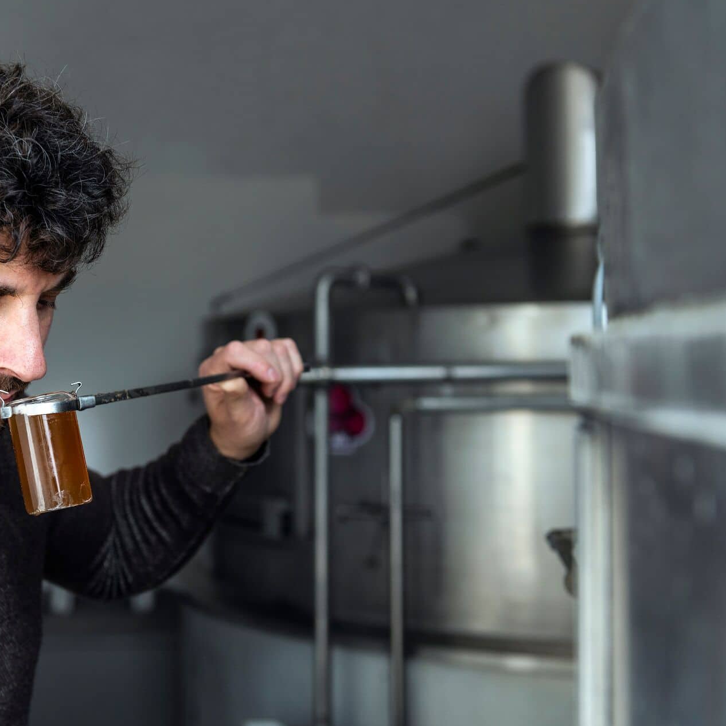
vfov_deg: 29.6
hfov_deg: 29.2
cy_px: 362
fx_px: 1376
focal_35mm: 58
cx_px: 197
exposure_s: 1/400
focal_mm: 45
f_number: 3.5
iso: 100
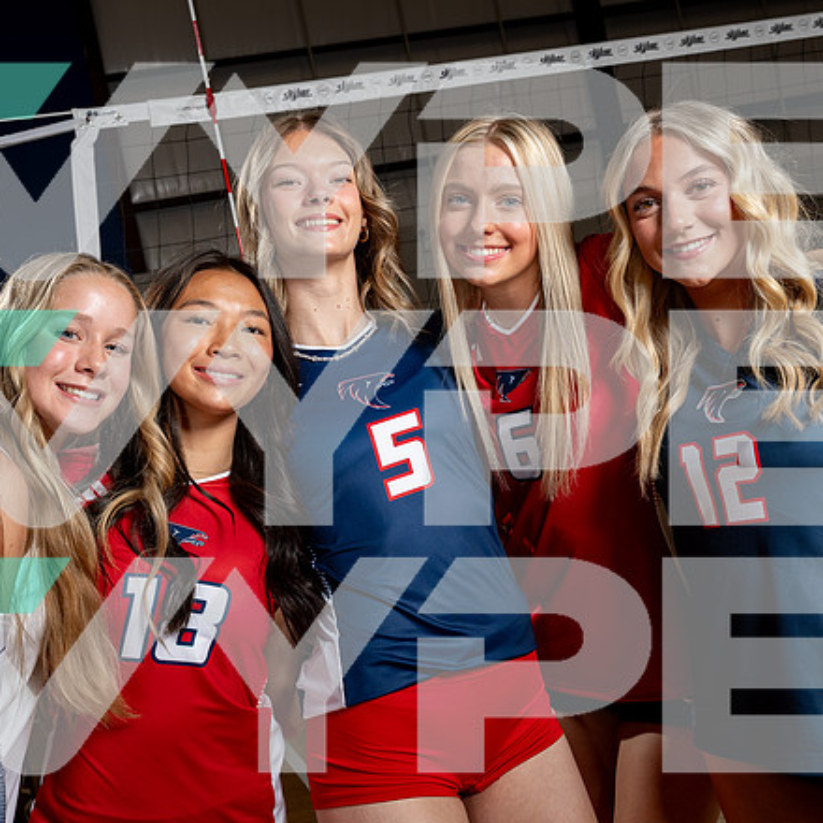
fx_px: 1264
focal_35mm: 47
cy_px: 419
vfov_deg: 36.1
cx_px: 384
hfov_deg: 36.0
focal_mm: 36
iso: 100
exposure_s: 1/250
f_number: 8
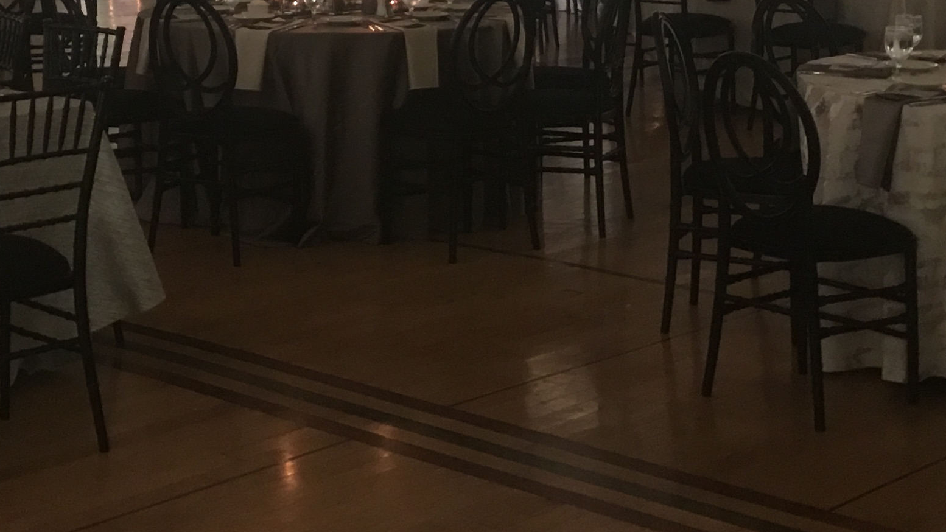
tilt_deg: +0.0
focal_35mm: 82
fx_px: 2057
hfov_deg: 25.8
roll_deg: -0.4
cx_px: 327
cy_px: -173
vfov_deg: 14.1
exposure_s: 1/8
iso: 80
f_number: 2.2
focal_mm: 4.15
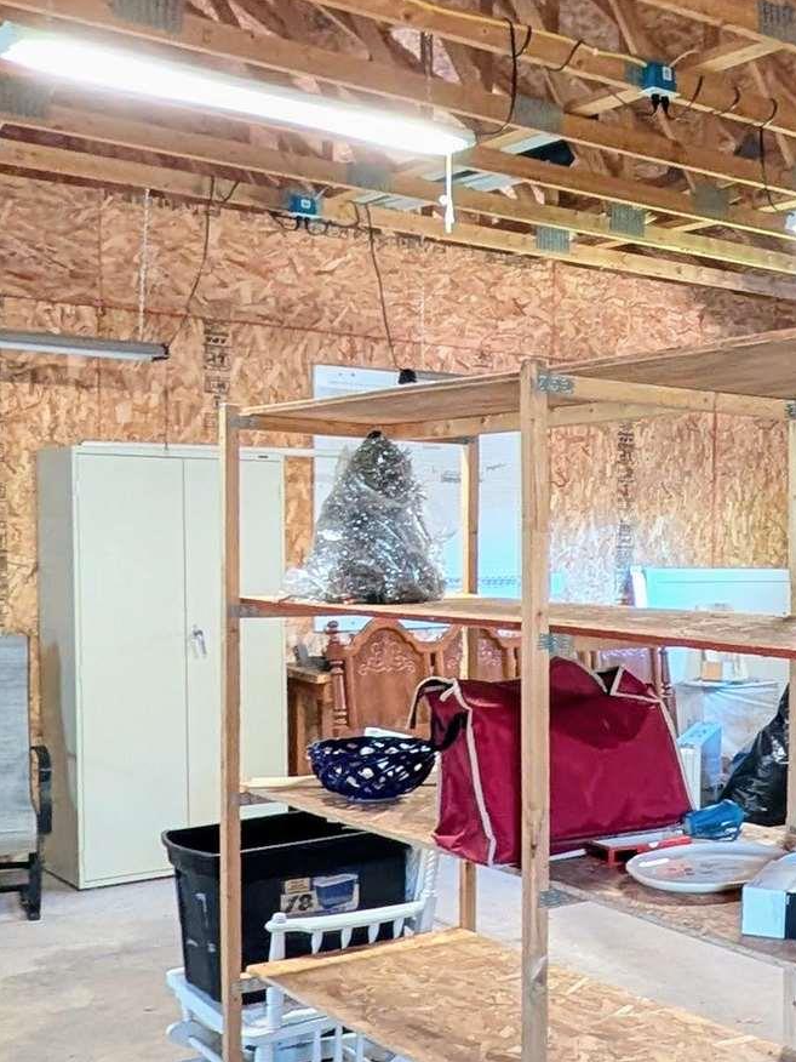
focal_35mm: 42
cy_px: 617
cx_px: 708
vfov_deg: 44.6
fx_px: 1288
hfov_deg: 32.7
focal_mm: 2.02
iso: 286
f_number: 1.7
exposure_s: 1/24
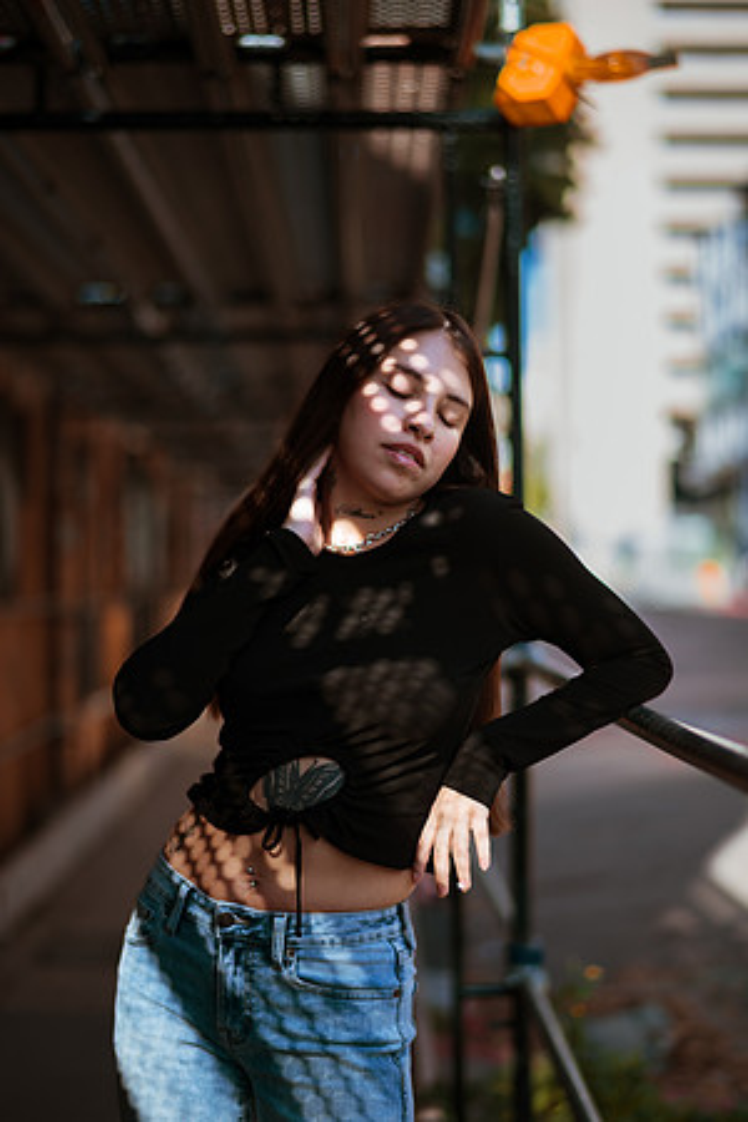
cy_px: 561
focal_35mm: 58
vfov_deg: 34.5
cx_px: 374
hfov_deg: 23.4
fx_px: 1808
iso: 50
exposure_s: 1/1250
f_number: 1.4
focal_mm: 58
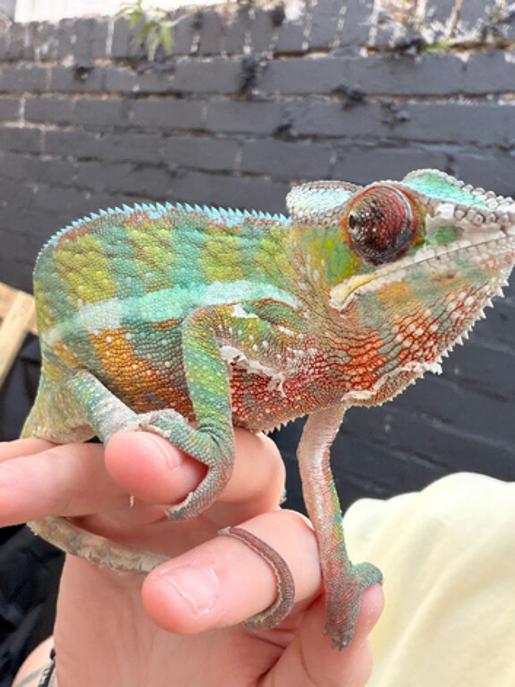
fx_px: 595
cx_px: 258
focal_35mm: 30
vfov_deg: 60.0
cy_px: 344
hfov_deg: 46.8
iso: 100
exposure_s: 1/60
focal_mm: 2.71
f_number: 1.9
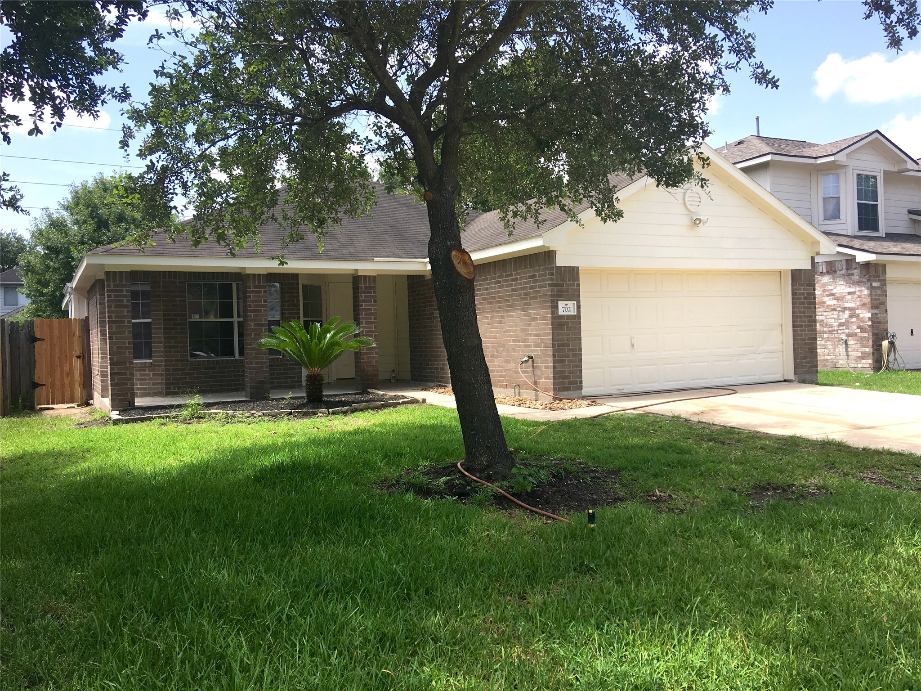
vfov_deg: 48.2
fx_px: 772
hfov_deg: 61.7
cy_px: 346
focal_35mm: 29
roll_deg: +0.7
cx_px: 460
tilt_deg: +1.1
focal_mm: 4.15
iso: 25
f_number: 2.2
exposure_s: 1/894
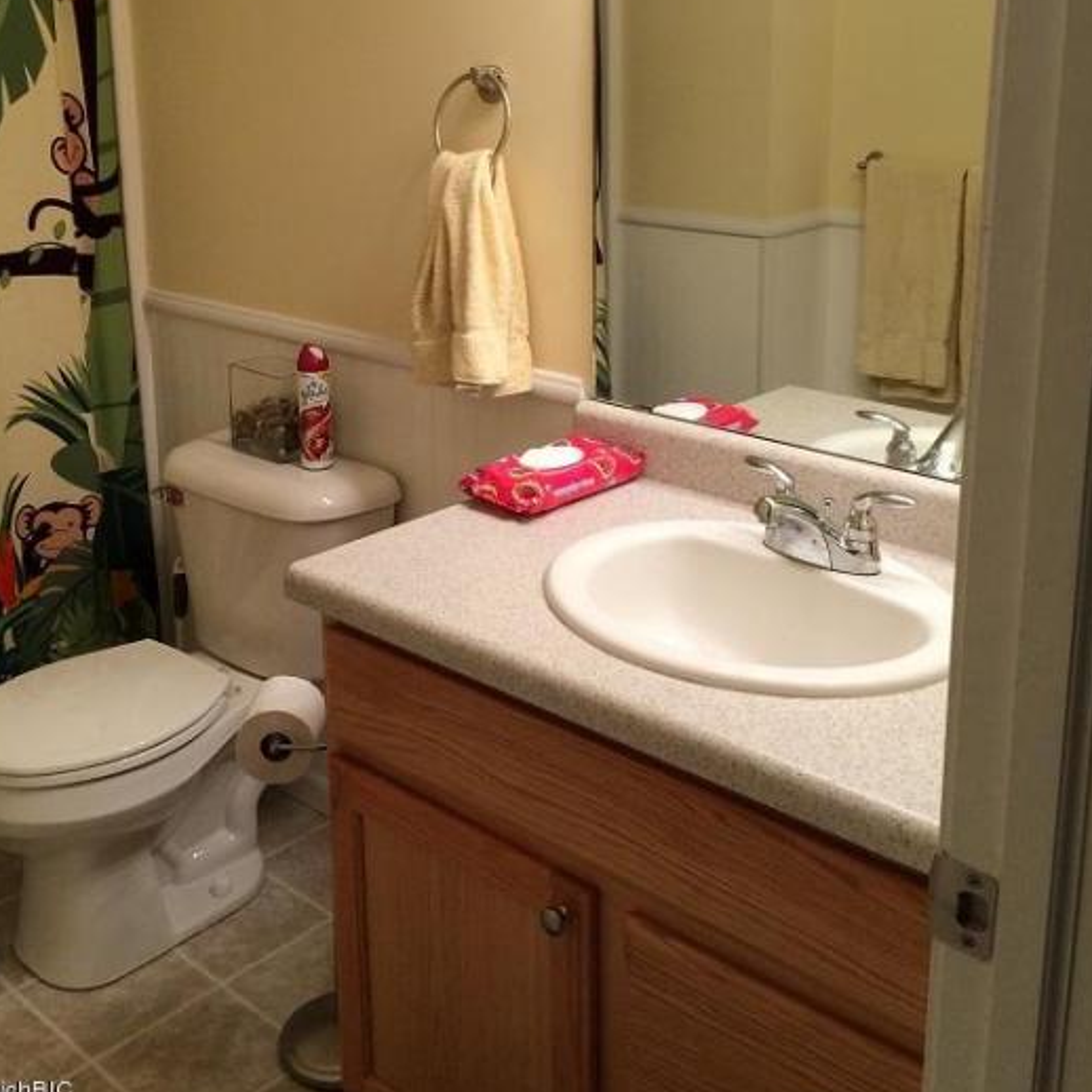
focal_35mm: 38
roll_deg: +0.6
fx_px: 1356
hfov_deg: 43.8
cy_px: 337
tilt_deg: -10.6
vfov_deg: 43.1
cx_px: 495
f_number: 2.2
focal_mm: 4.15
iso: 40
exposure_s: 1/30
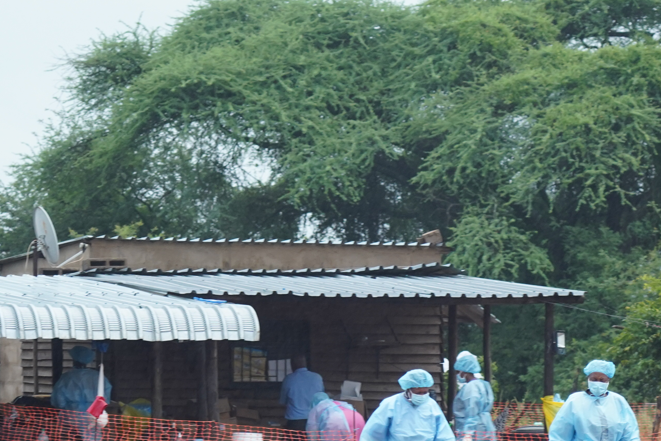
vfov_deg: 5.9
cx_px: 377
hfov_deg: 8.8
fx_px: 4278
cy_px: 388
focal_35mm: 233
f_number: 4
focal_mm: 99
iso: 1600
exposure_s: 1/80
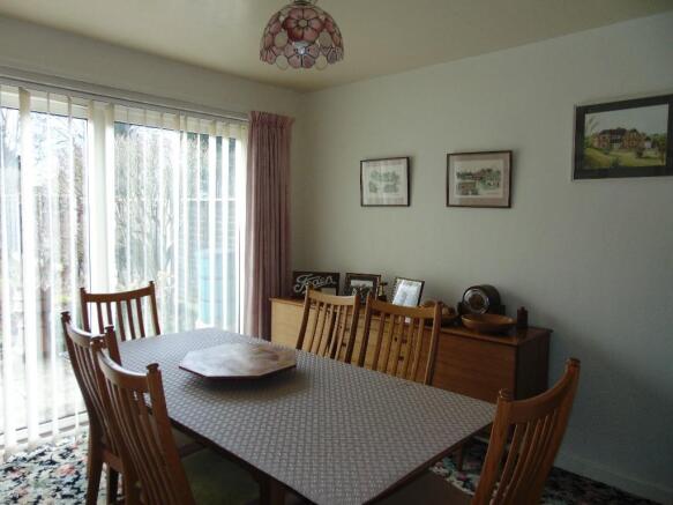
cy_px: 252
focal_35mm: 25
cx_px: 336
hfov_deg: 69.4
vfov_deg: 54.9
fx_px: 486
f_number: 3
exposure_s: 1/50
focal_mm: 4.5
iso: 80
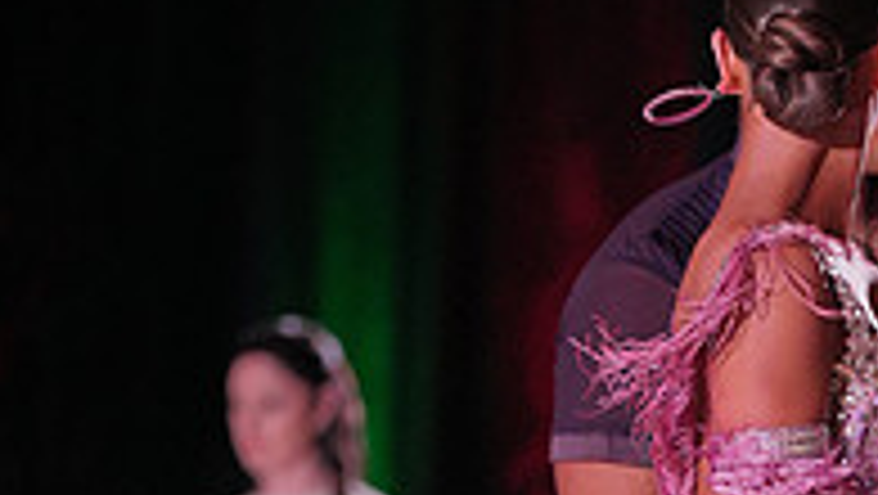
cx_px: 813
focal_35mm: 423
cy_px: 846
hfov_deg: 5.1
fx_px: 9855
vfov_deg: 2.9
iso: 2000
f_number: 2.8
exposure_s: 1/800
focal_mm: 136
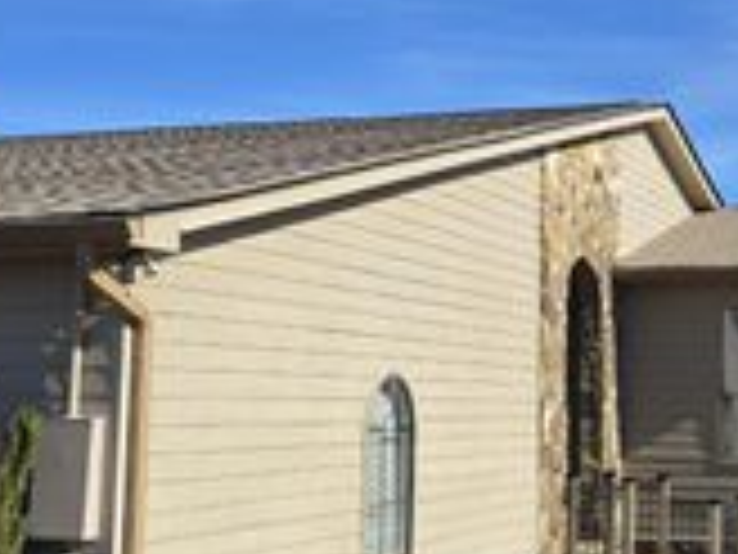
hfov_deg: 27.4
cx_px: 554
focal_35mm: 70
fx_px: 1492
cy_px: 196
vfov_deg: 21.0
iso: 12
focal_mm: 6.3
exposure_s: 1/924
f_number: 1.7
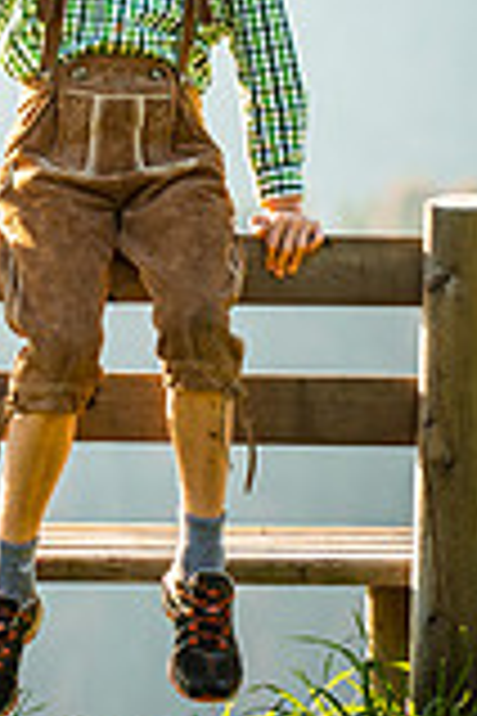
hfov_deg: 3.6
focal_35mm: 383
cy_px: 0
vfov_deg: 5.4
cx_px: -22
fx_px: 7612
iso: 200
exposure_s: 1/1000
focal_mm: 135
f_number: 5
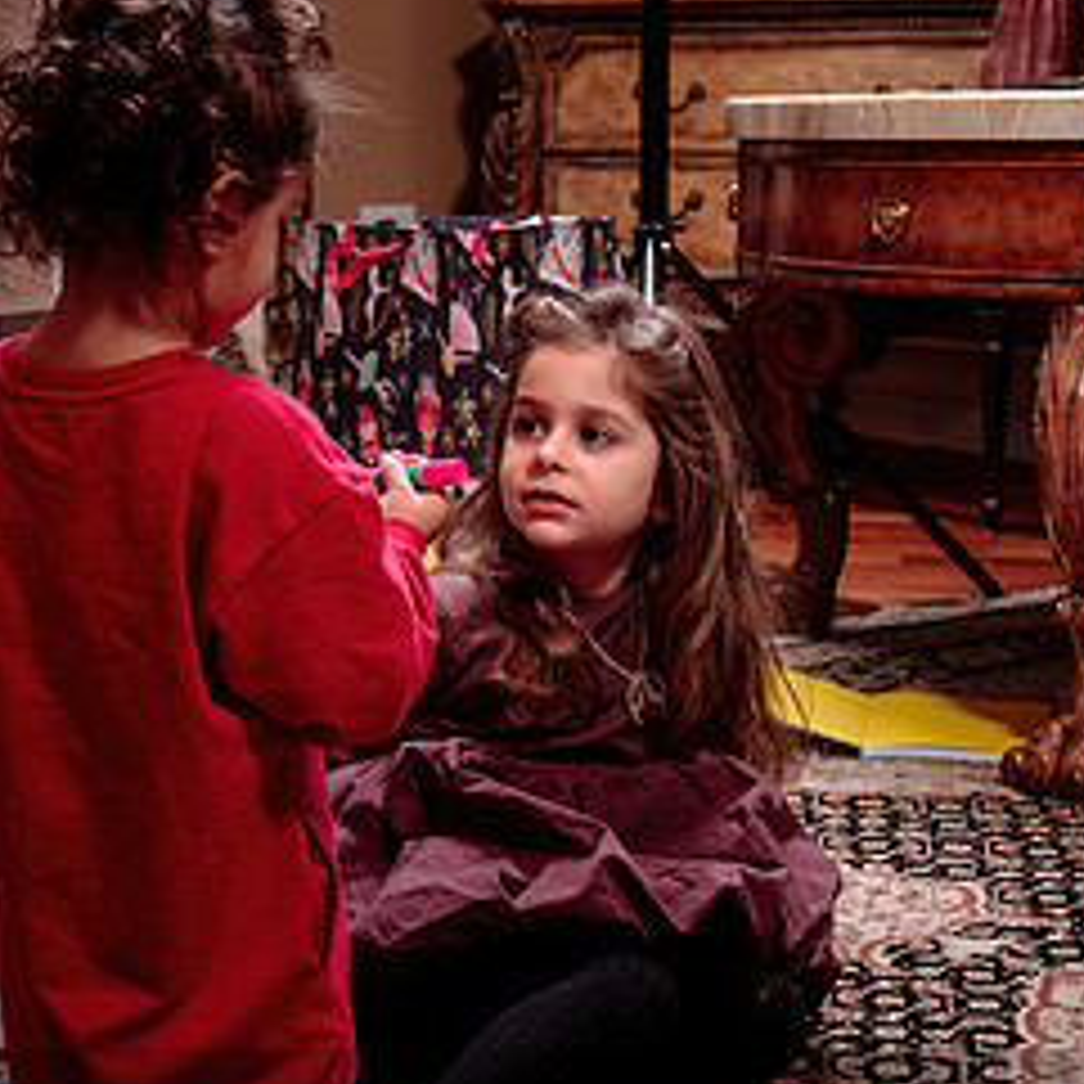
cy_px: 649
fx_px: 2693
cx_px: 433
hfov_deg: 22.7
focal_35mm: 76
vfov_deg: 22.7
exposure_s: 1/125
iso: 200
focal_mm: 32.5
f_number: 5
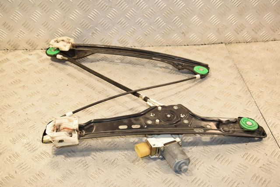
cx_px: 140
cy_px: 94
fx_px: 350
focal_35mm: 45
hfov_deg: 43.6
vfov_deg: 29.8
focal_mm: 30
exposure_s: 1/200
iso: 800
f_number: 6.3
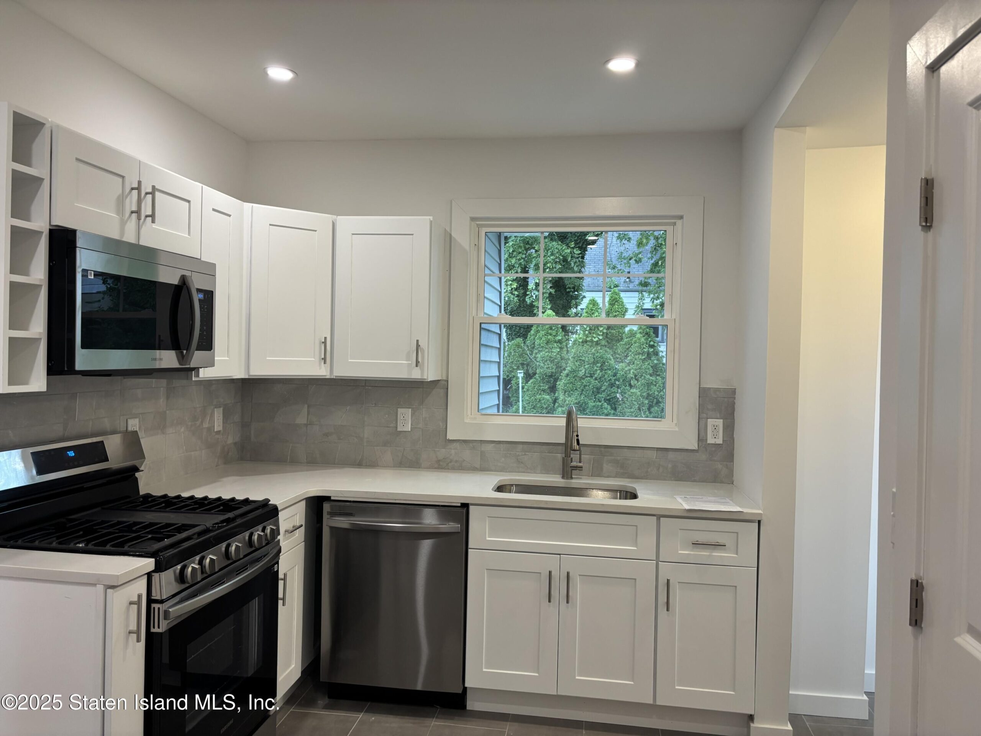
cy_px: 368
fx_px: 737
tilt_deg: -0.1
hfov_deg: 67.3
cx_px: 490
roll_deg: -2.3
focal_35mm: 26
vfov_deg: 53.1
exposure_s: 1/120
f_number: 1.6
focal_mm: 5.96
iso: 125
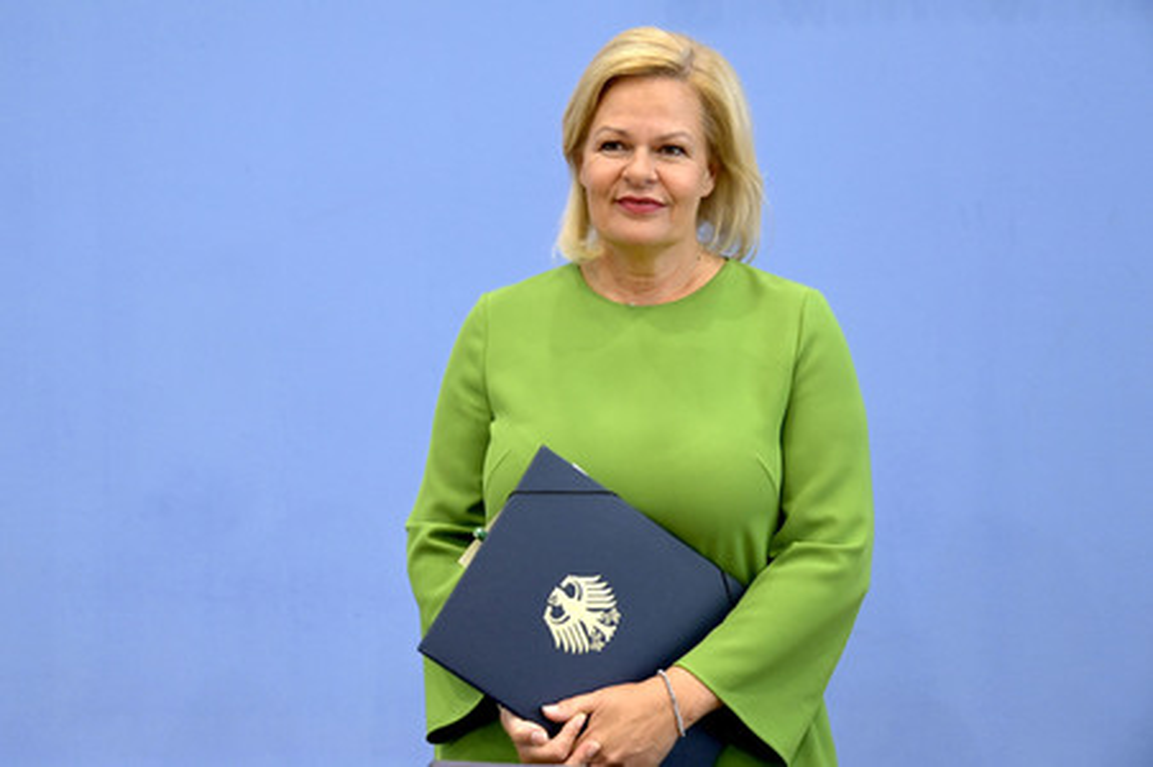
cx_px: 576
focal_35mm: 56
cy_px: 384
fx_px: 1792
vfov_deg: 24.2
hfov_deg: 35.7
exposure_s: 1/500
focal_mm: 56
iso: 1600
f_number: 5
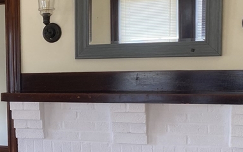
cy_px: 102
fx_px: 490
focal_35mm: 74
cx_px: -1
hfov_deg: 26.3
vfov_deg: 17.6
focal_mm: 4.25
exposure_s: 1/121
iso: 100
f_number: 1.8
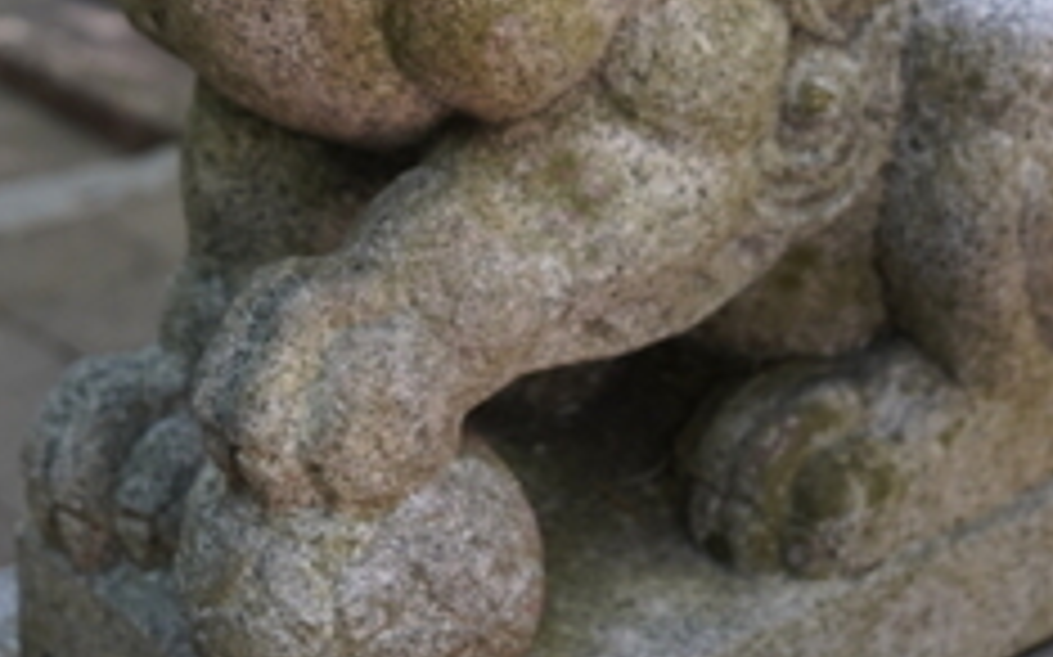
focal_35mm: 89
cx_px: 513
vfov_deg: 14.1
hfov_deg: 23.3
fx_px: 2553
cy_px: -202
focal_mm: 34
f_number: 4.5
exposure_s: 1/40
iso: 320
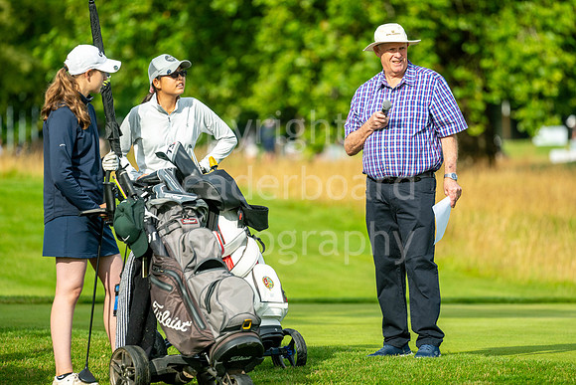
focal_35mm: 300
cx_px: 288
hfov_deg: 6.9
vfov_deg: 4.6
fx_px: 4801
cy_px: 192
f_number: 5
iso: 500
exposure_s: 1/2500
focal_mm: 300
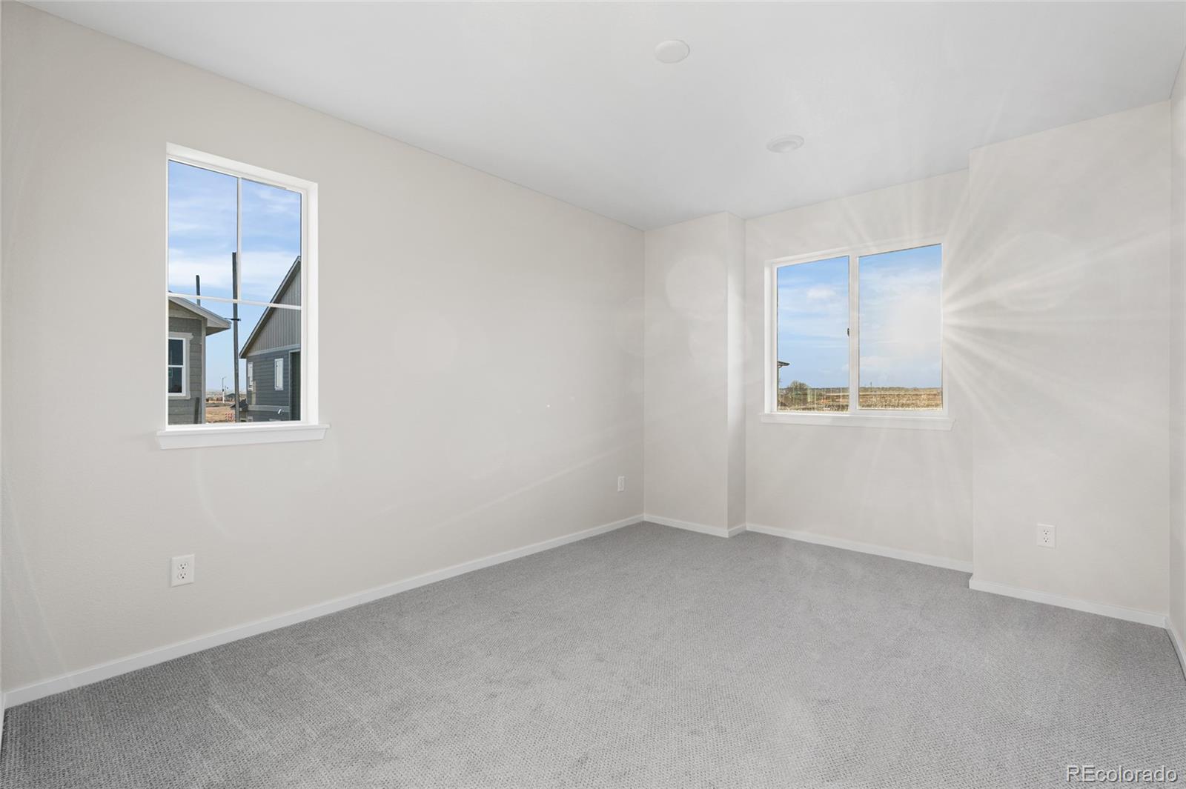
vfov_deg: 73.7
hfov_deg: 96.8
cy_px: 394
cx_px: 593
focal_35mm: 16
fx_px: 527
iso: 100
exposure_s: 1/4
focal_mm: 16
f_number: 8
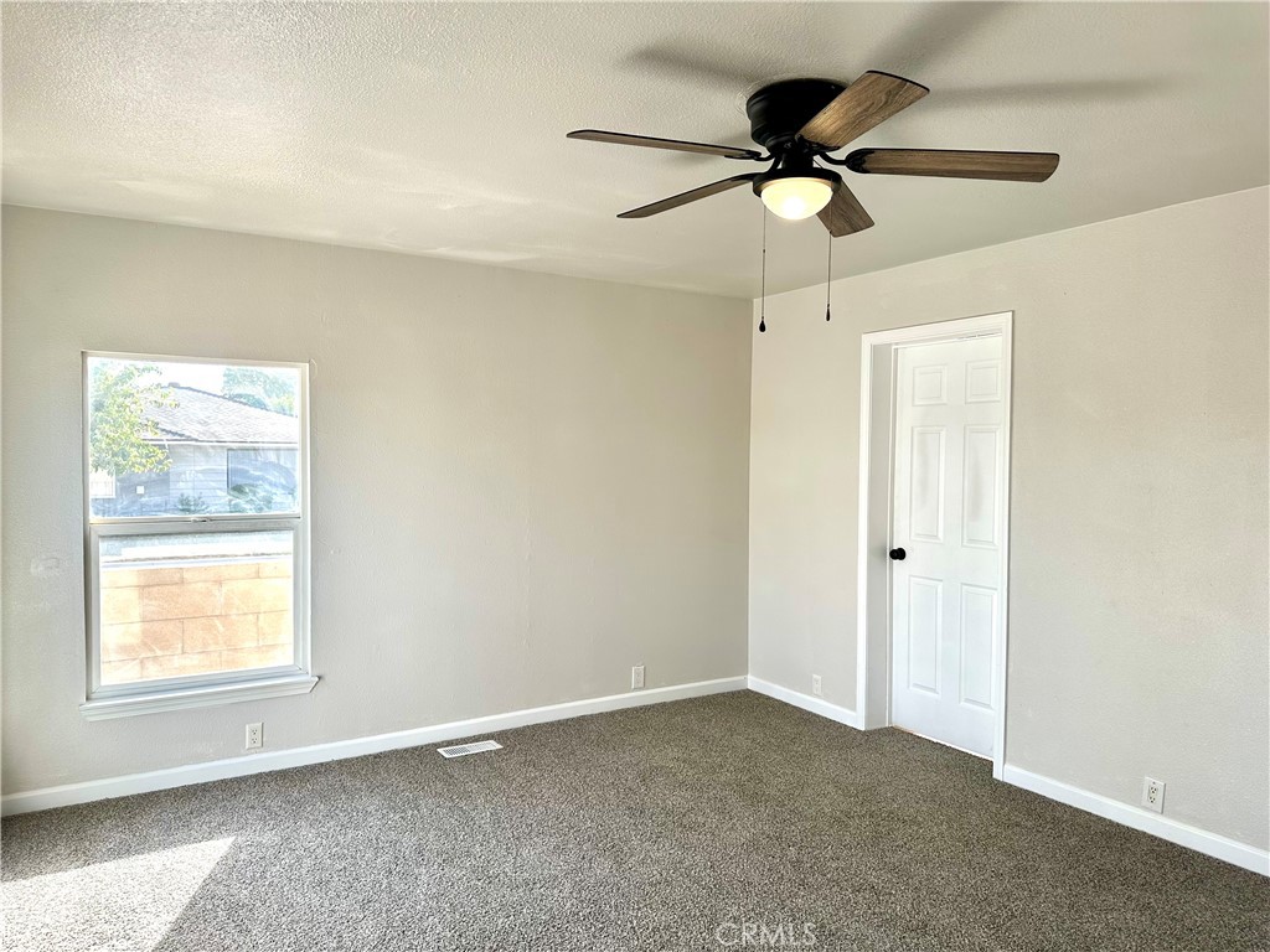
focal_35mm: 24
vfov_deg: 56.8
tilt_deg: -2.2
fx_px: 881
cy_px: 476
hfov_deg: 71.6
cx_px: 635
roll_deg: -0.8
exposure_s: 1/406
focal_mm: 6.86
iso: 80
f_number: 1.78
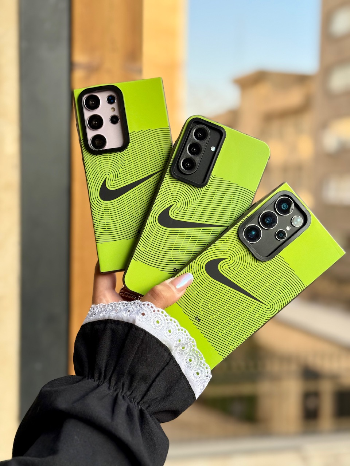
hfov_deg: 30.3
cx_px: 175
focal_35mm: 48
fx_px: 647
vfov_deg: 39.7
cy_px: 233
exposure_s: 1/493
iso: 64
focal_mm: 6.76
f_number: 1.78
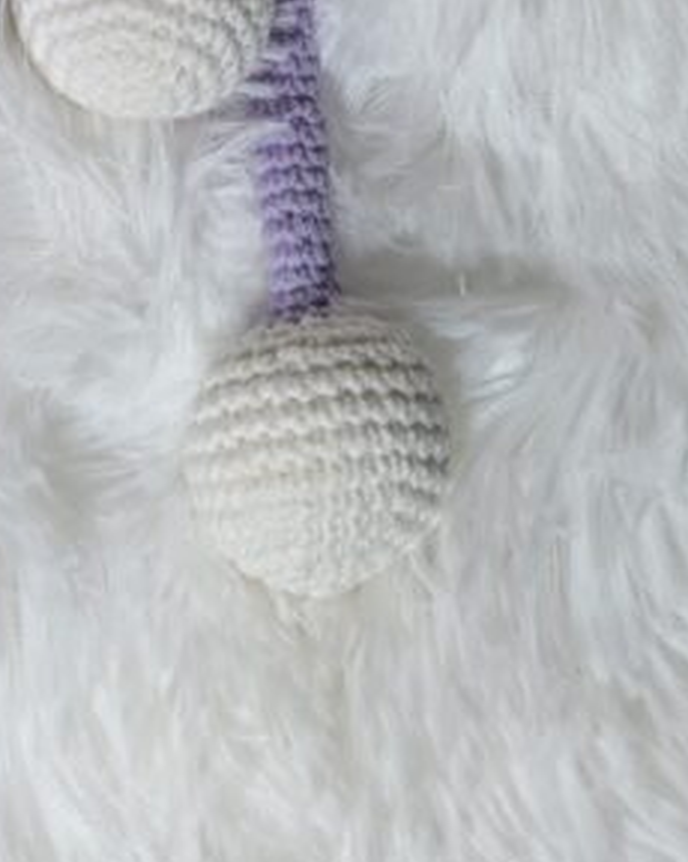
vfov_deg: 25.0
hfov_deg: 23.4
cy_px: -274
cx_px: 281
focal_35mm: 65
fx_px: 1656
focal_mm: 6.9
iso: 23
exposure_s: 1/62.7
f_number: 1.68
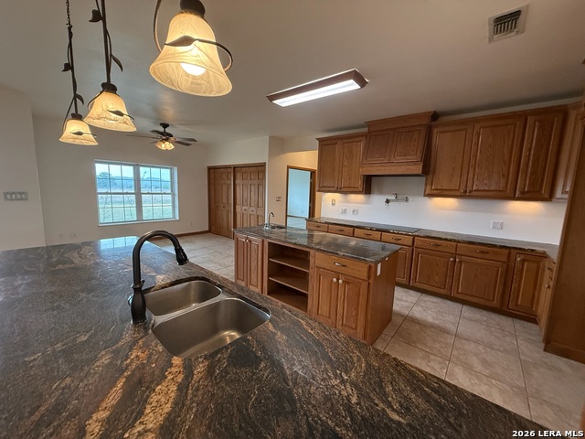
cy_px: 220
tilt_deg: -6.9
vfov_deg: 85.7
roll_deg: -1.9
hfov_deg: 102.1
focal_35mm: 14
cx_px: 292
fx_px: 237
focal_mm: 2.22
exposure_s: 1/120
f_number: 2.2
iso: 400
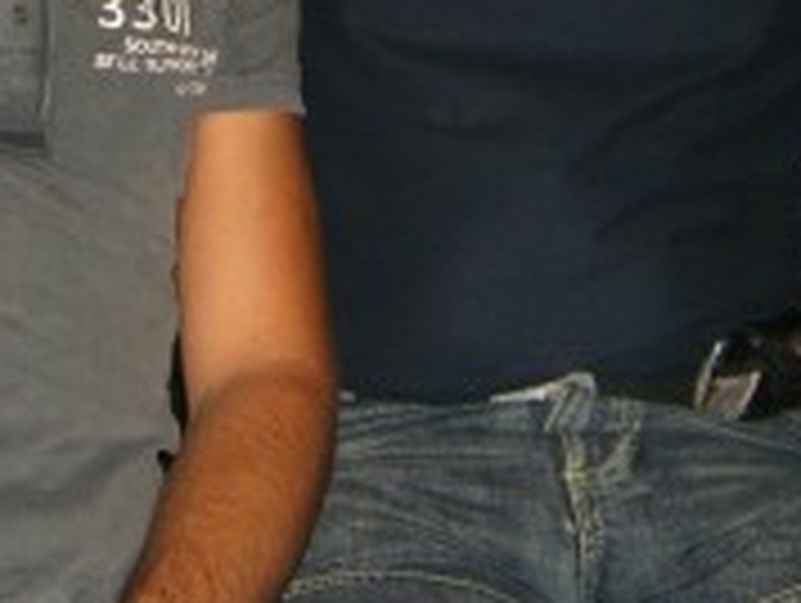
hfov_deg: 15.4
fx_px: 2966
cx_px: 297
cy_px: -86
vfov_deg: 11.4
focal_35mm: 128
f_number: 2.8
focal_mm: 7.9
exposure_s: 1/60
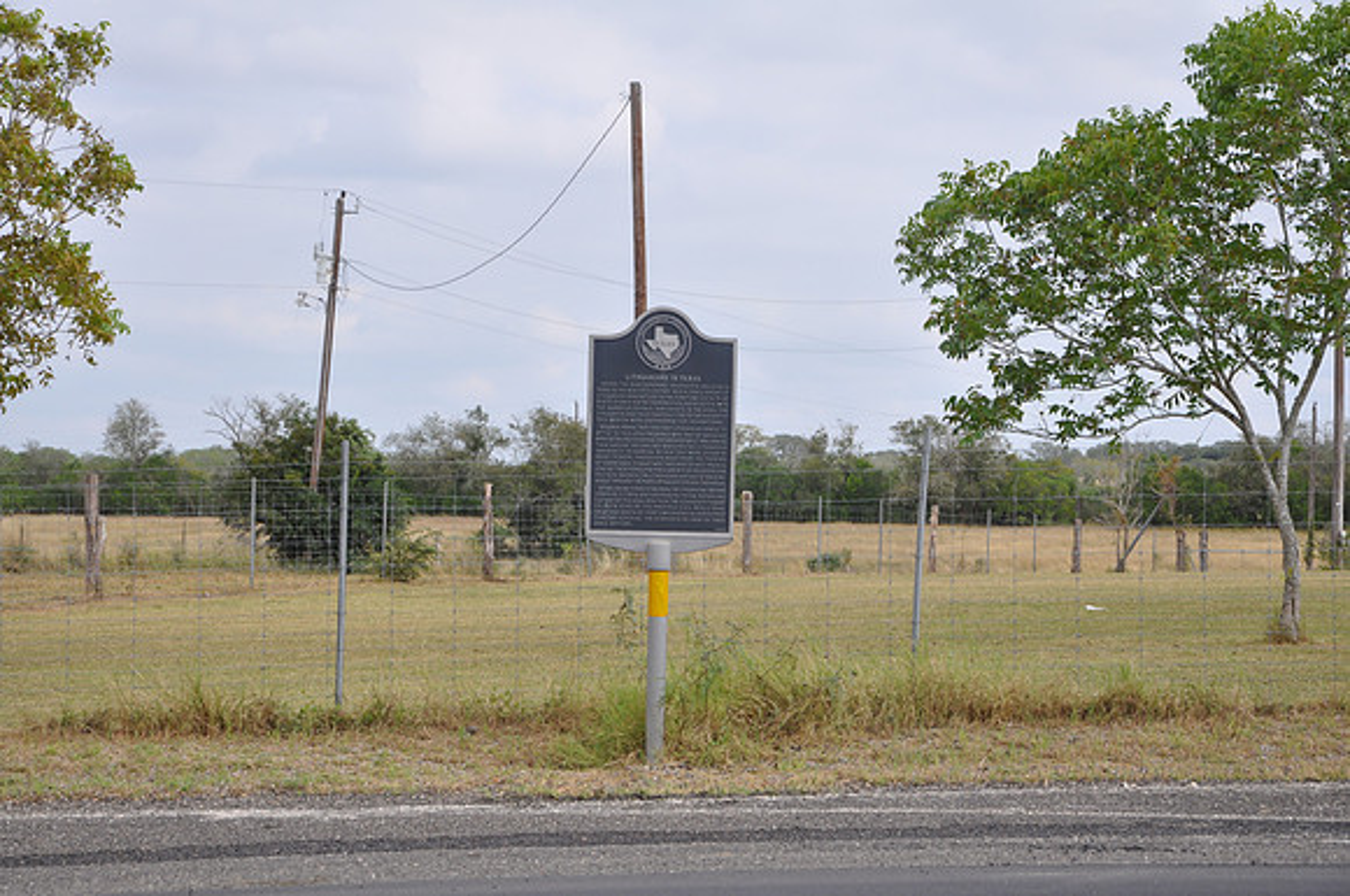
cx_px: 675
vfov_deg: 14.7
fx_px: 3483
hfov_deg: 21.9
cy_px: 448
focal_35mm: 93
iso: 200
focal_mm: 62
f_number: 8
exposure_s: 1/250
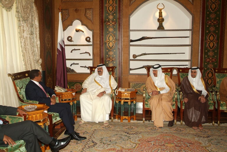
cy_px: 76
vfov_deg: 40.0
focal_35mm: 33
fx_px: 208
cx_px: 114
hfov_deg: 57.2
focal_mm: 22
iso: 400
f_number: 5.6
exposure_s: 1/60
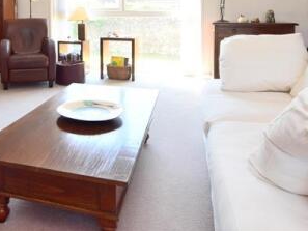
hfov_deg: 50.7
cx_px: 84
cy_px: 6
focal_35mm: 35
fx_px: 312
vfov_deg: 36.9
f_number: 8
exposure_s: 1/20
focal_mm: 11
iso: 200
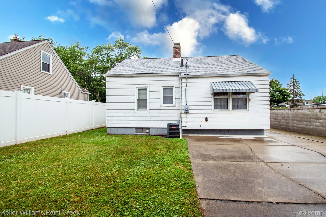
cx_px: 163
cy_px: 108
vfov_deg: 77.3
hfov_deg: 100.4
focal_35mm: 15
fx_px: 136
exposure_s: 1/60
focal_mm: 10
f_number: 16
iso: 400
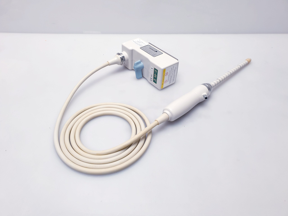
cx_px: 144
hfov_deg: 67.3
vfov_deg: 53.1
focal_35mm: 26
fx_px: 216
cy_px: 108
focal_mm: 4.3
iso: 50
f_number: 2.4
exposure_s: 1/50
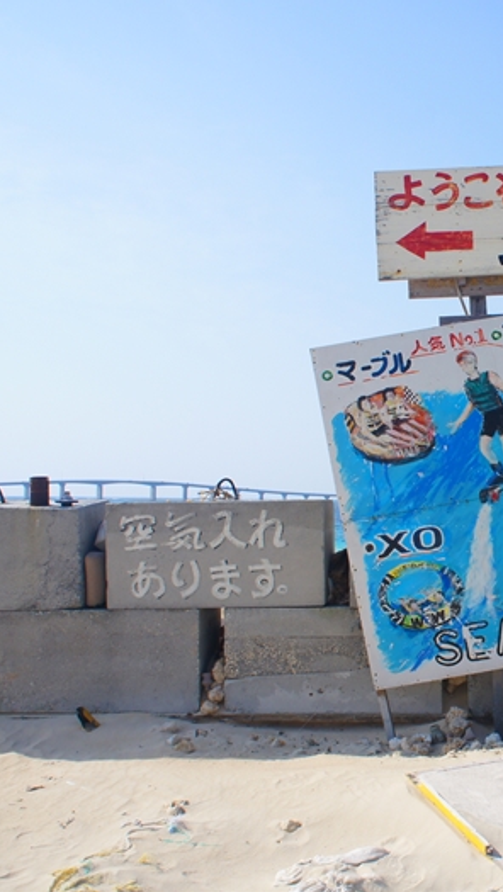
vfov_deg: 47.3
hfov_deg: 25.8
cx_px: 544
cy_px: 444
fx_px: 1018
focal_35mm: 43
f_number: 13
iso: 200
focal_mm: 18
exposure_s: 1/320
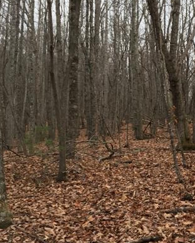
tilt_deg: +10.1
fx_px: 404
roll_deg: +0.9
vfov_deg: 33.5
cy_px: 133
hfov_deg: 26.5
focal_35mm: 56
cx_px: 166
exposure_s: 1/120
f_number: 2.2
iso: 40
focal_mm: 4.15
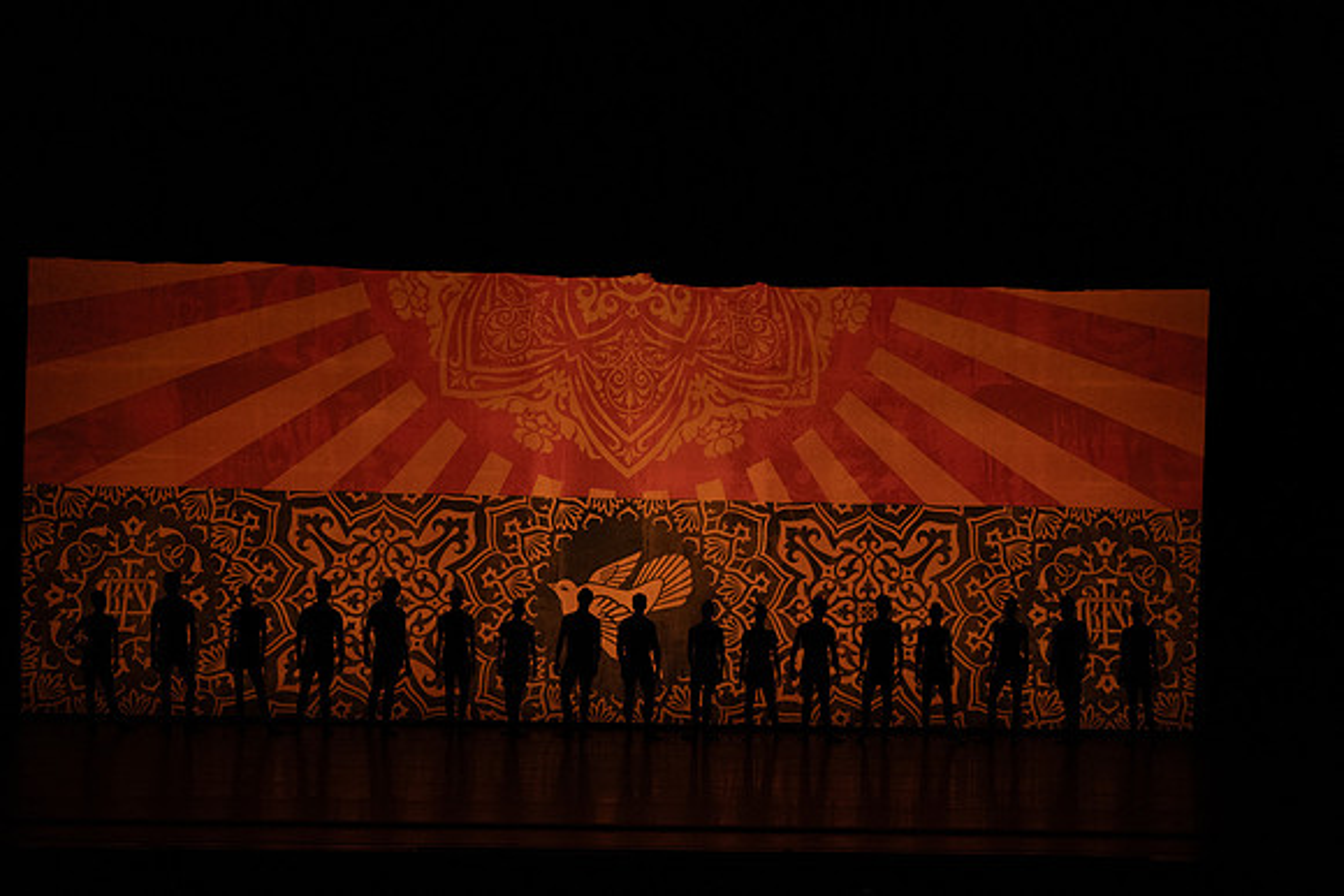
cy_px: 448
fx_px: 3734
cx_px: 672
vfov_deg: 13.7
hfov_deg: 20.4
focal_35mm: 100
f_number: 6.3
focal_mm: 100
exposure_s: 1/400
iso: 6400
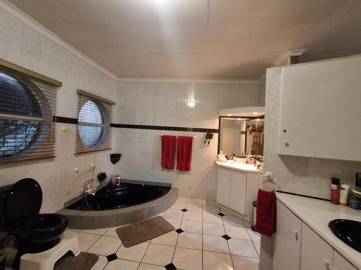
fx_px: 167
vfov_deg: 78.1
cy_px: 135
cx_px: 180
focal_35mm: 16
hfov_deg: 94.5
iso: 800
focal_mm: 1.64
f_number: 2.2
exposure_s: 1/25
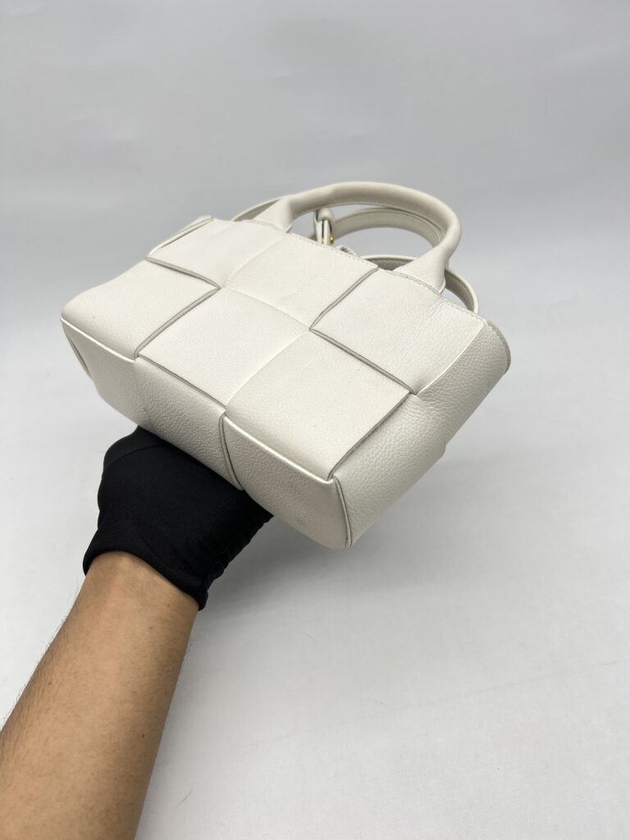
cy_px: 420
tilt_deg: -38.2
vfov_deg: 67.3
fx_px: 631
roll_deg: +2.7
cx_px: 315
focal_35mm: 26
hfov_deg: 53.1
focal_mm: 5.7
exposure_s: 1/171
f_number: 1.5
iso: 40
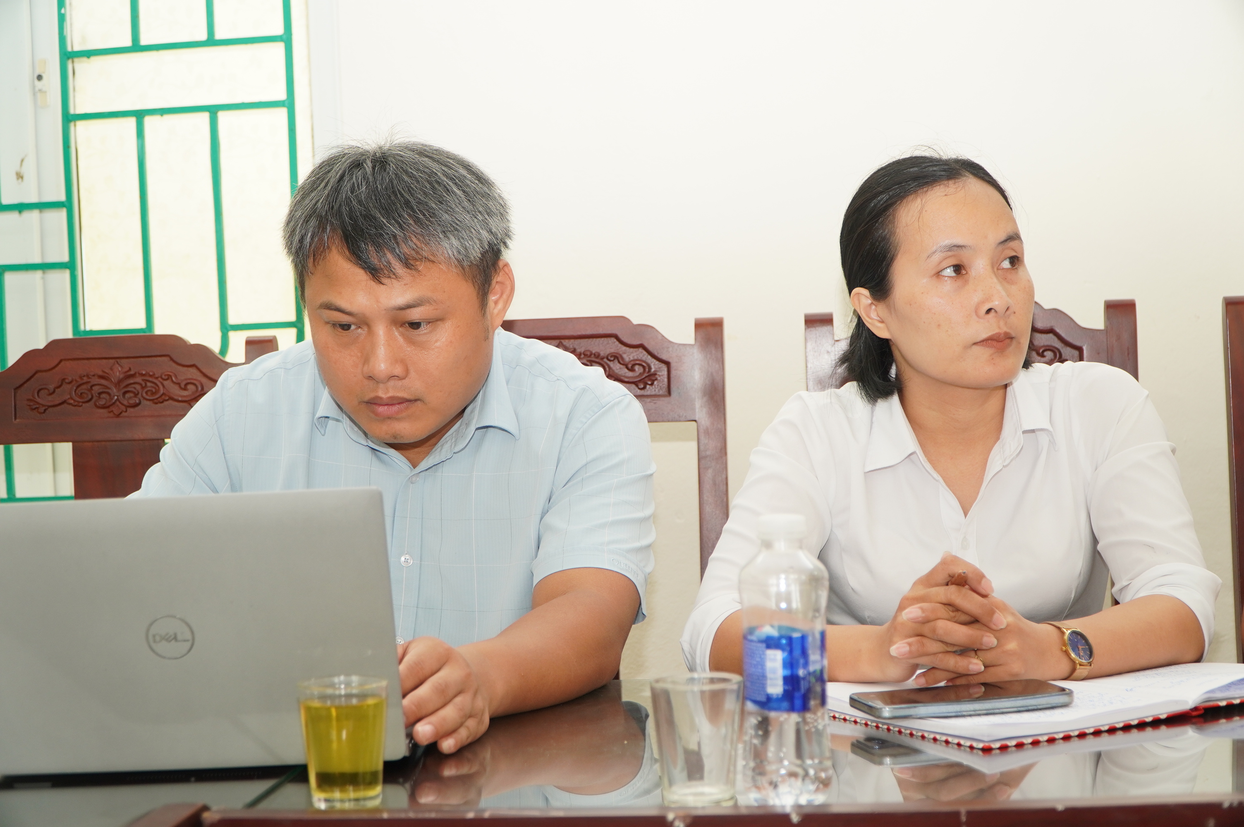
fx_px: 1916
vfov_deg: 24.4
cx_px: 622
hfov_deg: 36.0
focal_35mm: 56
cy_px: 414
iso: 250
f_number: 4
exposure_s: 1/60
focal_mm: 37
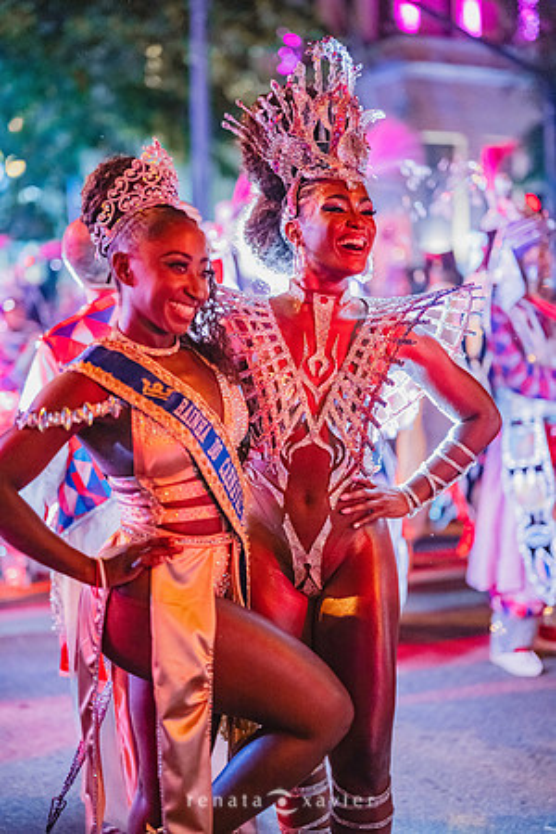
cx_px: 278
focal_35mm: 50
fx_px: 1158
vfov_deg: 39.6
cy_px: 417
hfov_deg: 27.0
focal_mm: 50
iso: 6400
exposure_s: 1/250
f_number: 1.2
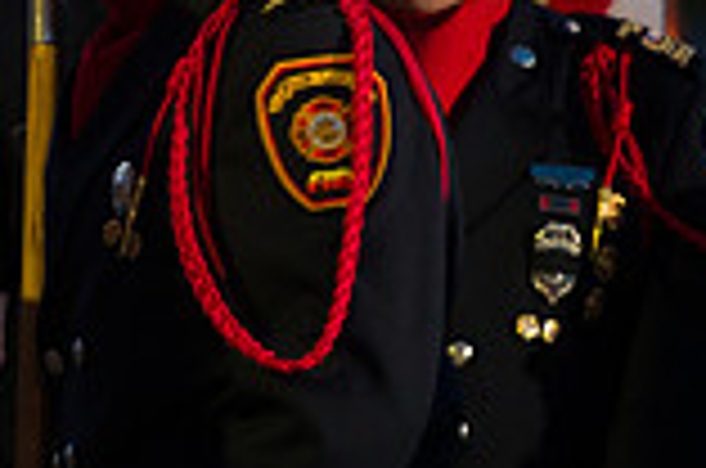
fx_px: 14502
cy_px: -108
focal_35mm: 741
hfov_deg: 2.8
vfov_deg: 1.8
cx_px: 256
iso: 3200
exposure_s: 1/100
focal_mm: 200
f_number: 3.2
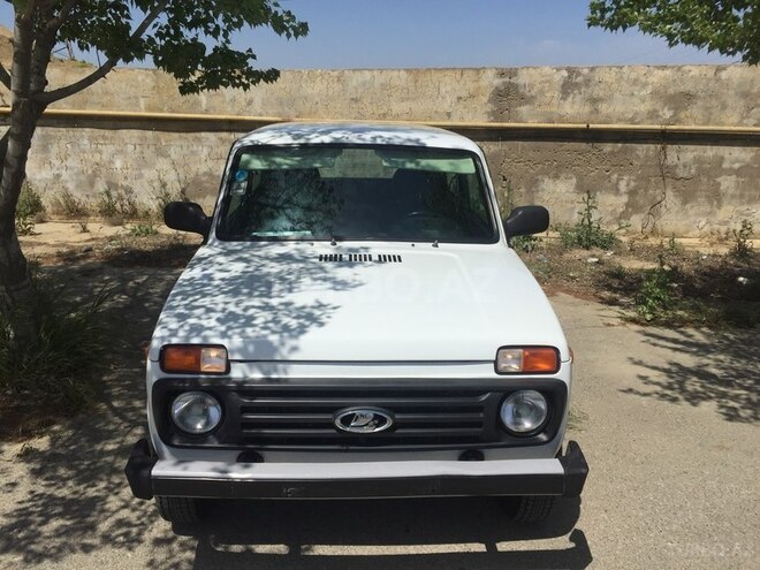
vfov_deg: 48.2
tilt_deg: -16.8
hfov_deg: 61.7
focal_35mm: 29
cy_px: 285
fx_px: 637
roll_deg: +0.6
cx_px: 380
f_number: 2.2
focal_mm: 4.15
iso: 32
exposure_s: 1/5650
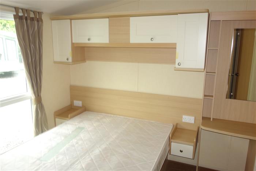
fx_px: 199
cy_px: 86
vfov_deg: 46.4
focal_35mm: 28
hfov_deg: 65.5
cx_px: 128
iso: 125
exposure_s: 1/100
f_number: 2.5
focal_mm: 10.4
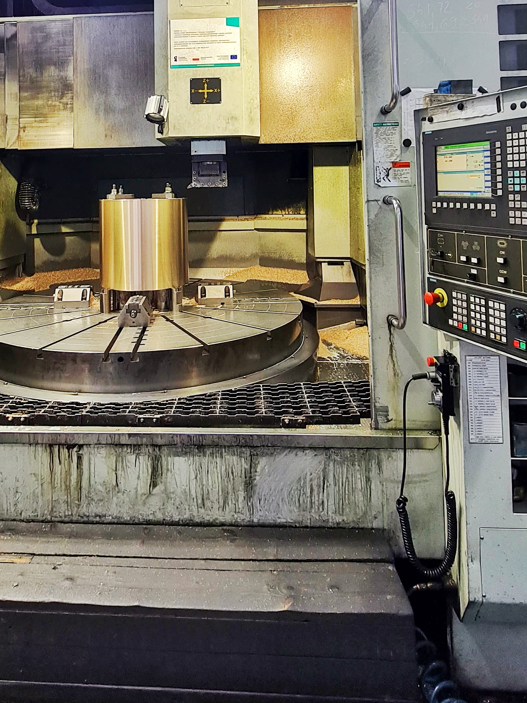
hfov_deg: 56.4
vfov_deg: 66.9
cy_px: 173
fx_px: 487
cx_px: 215
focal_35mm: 24
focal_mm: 1.74
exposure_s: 1/50
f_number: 2.2
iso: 64
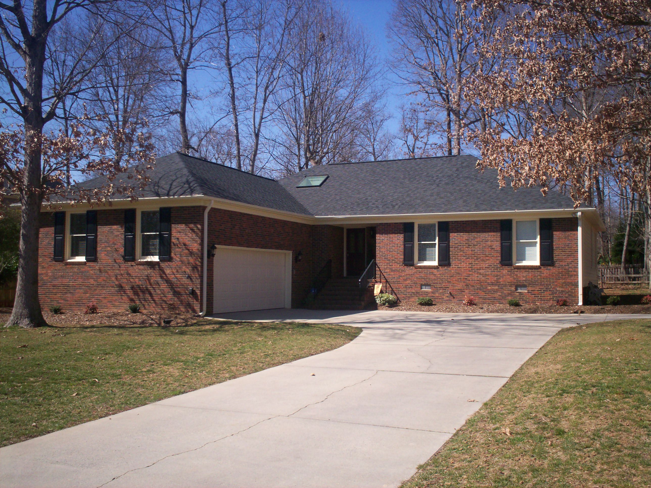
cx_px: 326
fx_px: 677
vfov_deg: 39.7
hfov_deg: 51.4
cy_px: 244
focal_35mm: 36
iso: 100
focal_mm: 6
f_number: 4.5
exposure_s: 1/563
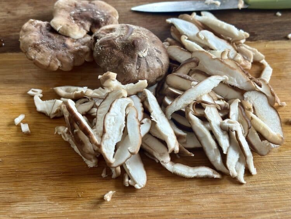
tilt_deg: -59.1
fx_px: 404
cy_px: 110
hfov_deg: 39.6
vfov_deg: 30.3
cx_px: 146
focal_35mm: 48
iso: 125
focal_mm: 6.86
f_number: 1.78
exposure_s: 1/71
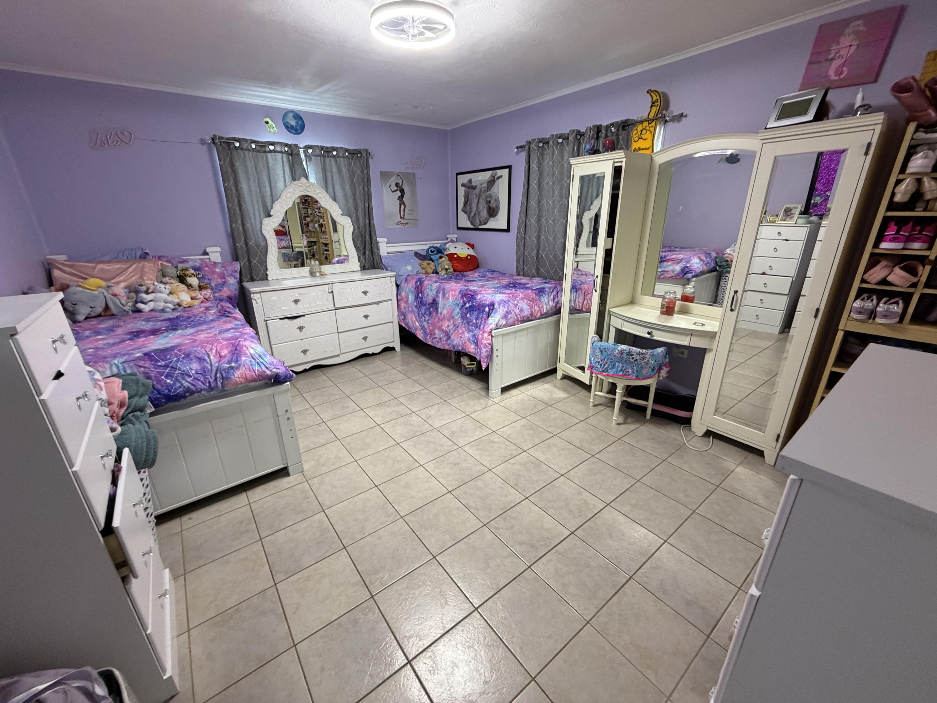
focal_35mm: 14
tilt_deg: -20.1
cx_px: 468
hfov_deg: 102.1
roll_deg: +1.2
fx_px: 379
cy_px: 352
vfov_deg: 85.7
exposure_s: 1/61
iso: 320
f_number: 2.2
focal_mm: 2.22
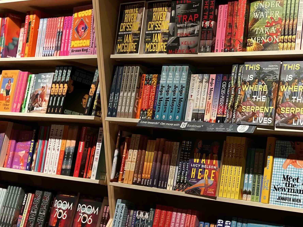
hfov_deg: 31.8
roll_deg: +1.2
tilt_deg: -5.9
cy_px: 95
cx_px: 243
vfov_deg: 24.8
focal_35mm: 59
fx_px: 516
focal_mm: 5.1
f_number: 1.6
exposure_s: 1/100
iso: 80
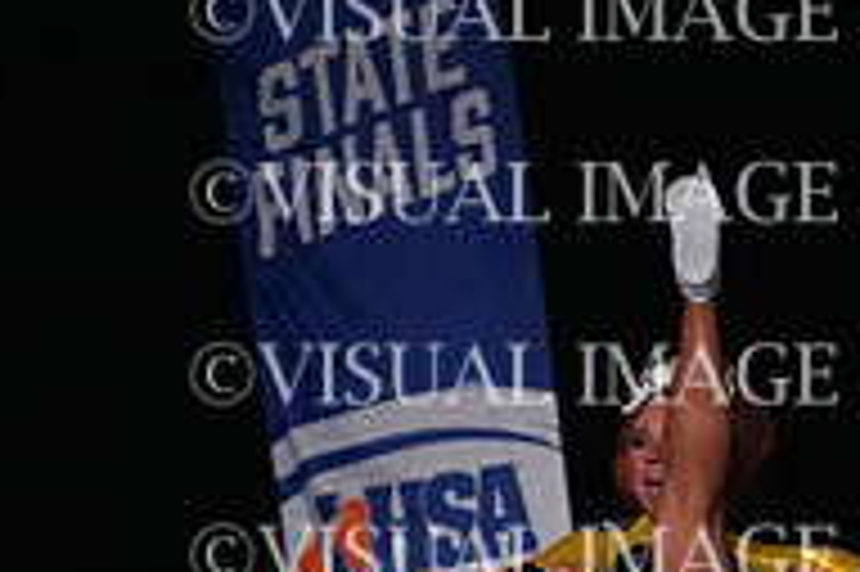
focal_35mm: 638
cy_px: 646
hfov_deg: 3.2
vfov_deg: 2.2
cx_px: 842
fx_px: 15228
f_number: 5.6
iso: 16000
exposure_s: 1/1250
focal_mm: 210
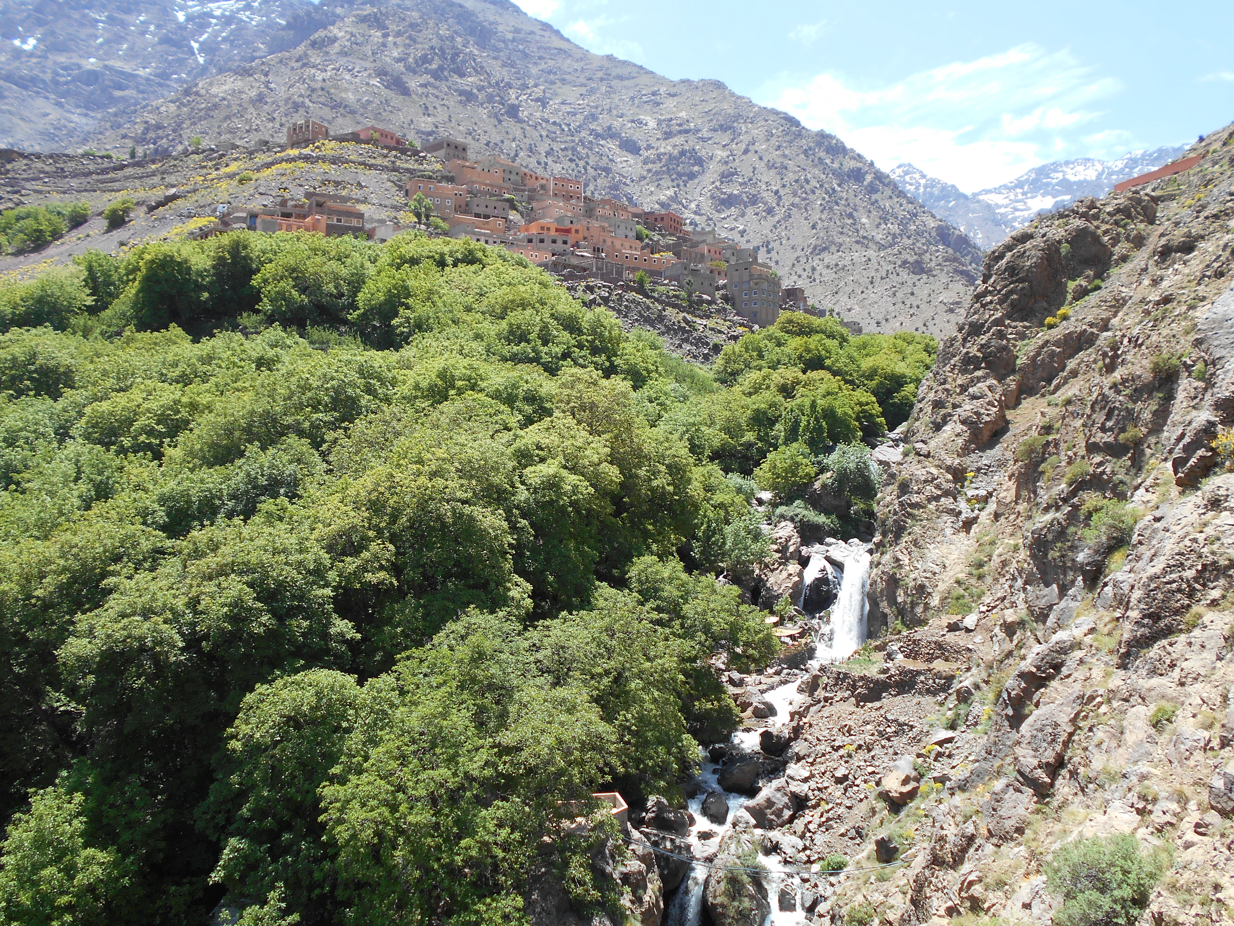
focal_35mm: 30
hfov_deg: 60.0
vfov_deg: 46.8
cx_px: 617
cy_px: 463
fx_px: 1069
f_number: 3.4
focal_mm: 5.1
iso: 80
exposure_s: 1/320
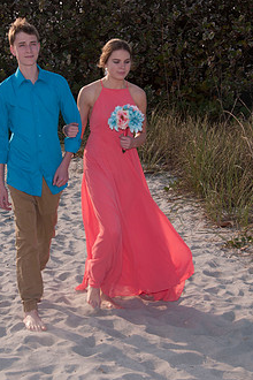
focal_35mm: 90
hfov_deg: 15.2
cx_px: 101
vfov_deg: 22.6
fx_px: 949
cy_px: 143
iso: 100
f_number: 8
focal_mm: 44
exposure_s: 1/250
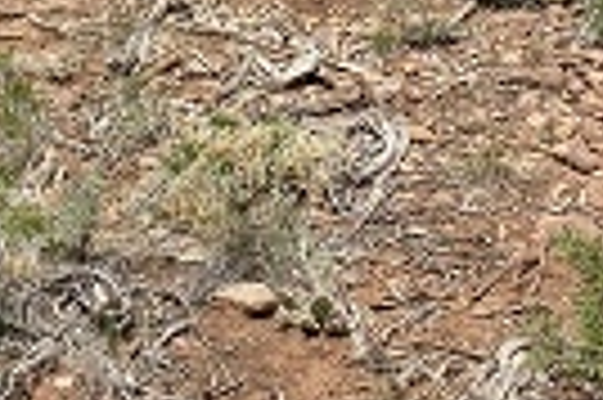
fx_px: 1623
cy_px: -72
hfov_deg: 20.8
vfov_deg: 13.7
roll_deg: -1.2
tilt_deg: -0.1
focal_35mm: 97
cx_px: 122
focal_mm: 4.25
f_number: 1.8
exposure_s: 1/2410
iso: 32
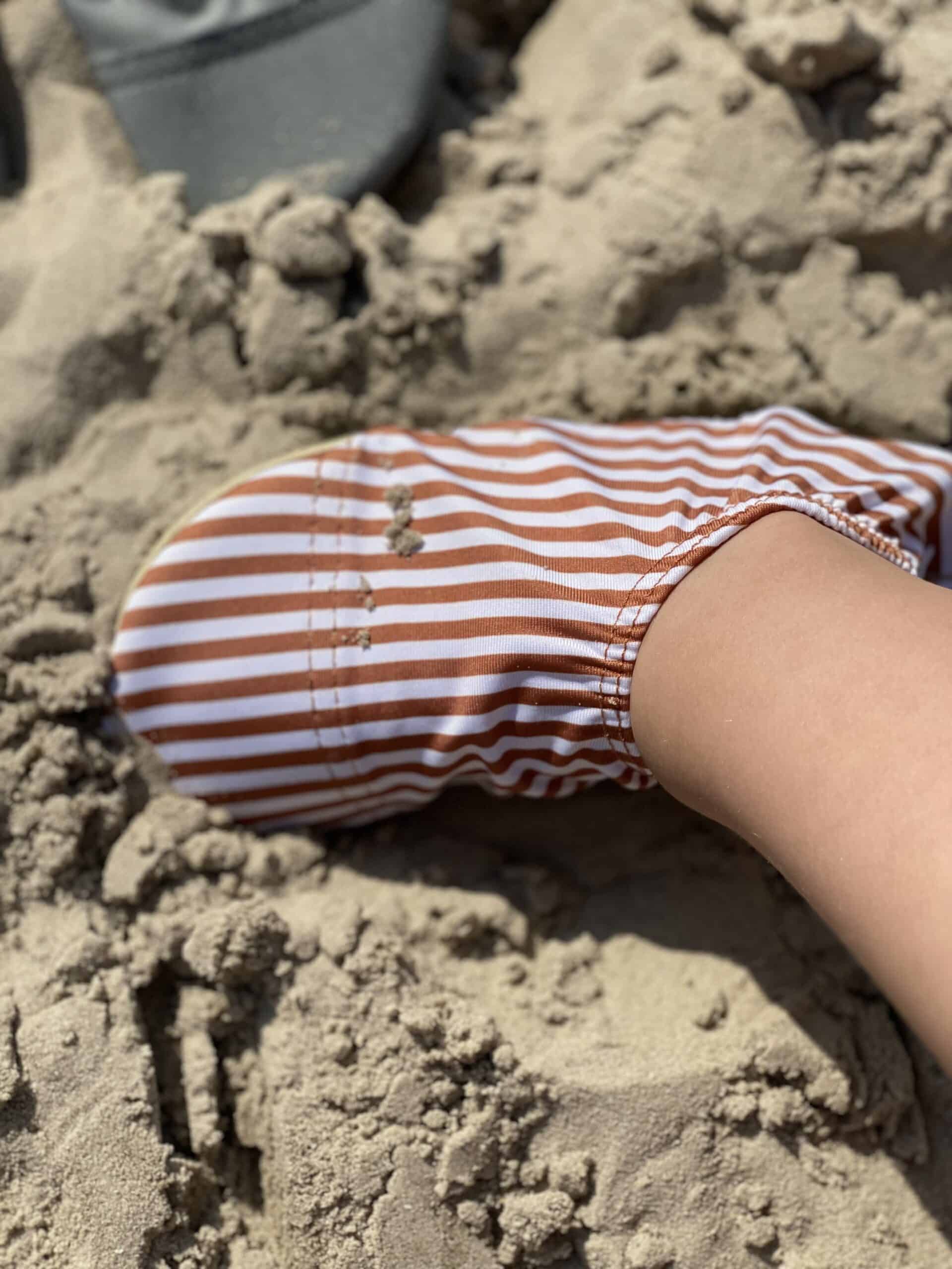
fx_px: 1907
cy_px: 634
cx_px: 476
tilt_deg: -75.4
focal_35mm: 52
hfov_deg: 28.0
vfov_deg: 36.8
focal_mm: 6
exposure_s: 1/3195
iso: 20
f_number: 2
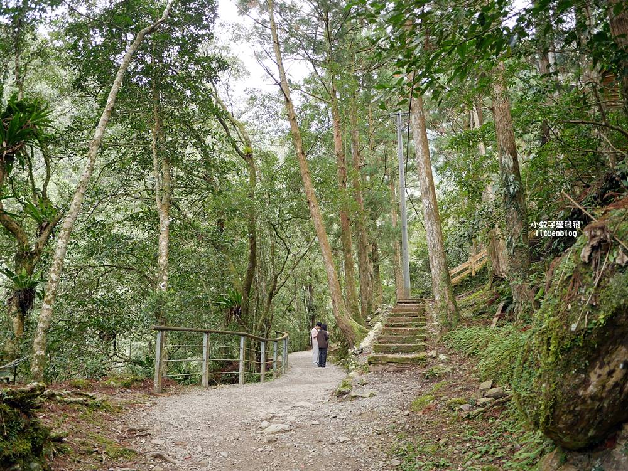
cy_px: 236
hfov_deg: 63.4
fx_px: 508
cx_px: 314
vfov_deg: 49.8
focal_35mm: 28
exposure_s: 1/60
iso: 250
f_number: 2.5
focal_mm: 14
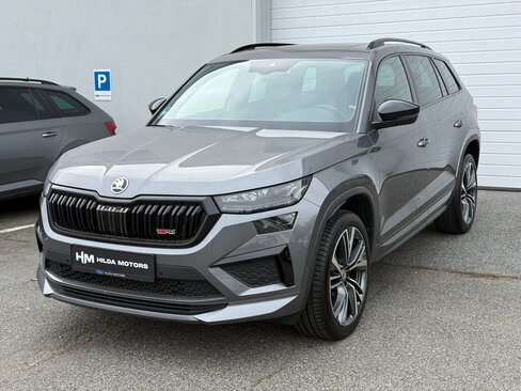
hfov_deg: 39.7
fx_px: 722
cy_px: 196
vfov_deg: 30.3
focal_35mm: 48
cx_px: 260
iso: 64
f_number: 1.78
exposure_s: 1/1100
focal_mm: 6.76
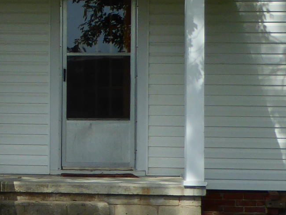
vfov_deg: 8.3
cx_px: -216
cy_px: 93
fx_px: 1488
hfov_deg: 10.4
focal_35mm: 180
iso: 100
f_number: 3.7
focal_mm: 6.7
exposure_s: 1/800
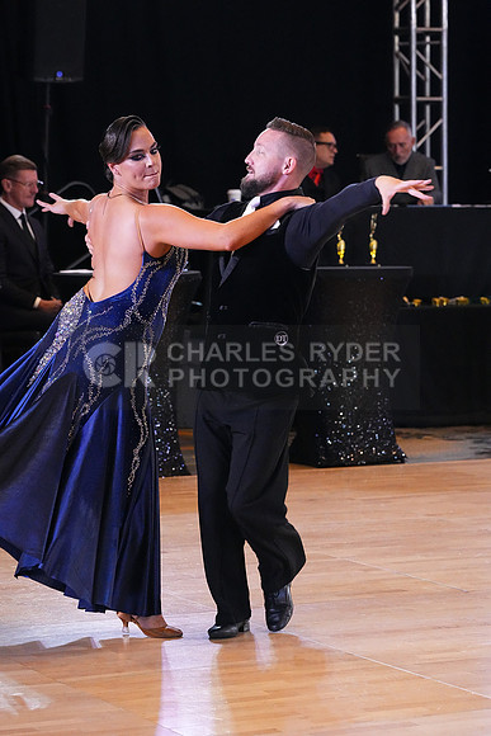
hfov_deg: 10.7
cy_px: 368
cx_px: 246
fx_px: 2617
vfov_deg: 16.0
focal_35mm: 128
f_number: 5.6
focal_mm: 128
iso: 12800
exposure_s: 1/400
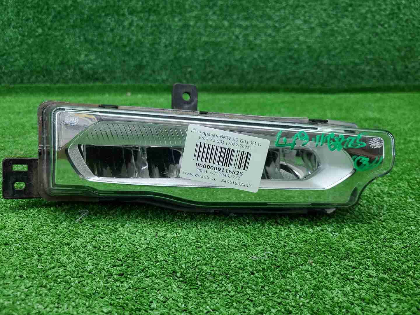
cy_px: 158
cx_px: 210
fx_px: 315
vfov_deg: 53.1
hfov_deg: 67.3
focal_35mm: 26
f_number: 1.8
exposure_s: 1/50
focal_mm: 5.4
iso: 119
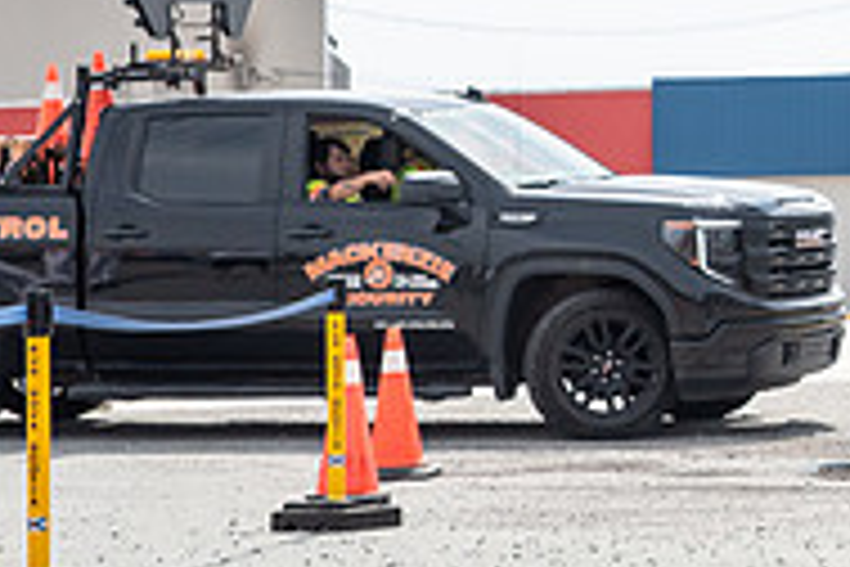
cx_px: 1313
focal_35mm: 218
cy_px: 23
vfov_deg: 6.3
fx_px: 5147
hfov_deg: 9.2
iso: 800
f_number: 4
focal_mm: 60
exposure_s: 1/4000
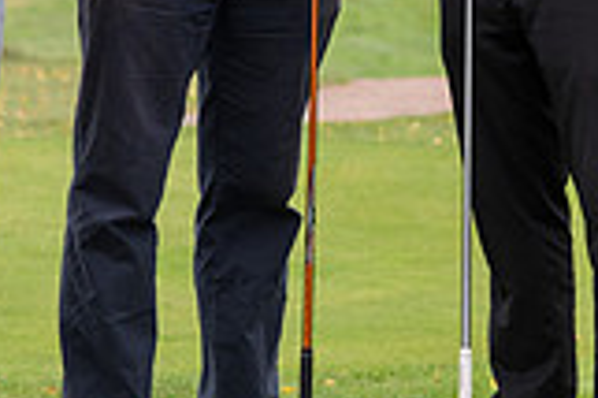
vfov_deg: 2.9
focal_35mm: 469
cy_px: -136
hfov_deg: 4.4
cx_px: 371
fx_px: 7783
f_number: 7.1
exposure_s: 1/250
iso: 640
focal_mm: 130
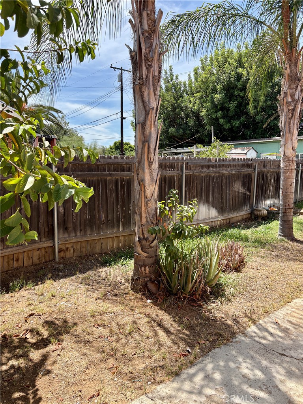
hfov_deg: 53.1
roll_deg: +0.3
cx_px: 152
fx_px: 303
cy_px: 202
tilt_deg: -6.1
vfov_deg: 67.3
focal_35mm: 26
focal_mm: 5.96
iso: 50
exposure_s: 1/2141
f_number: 1.6
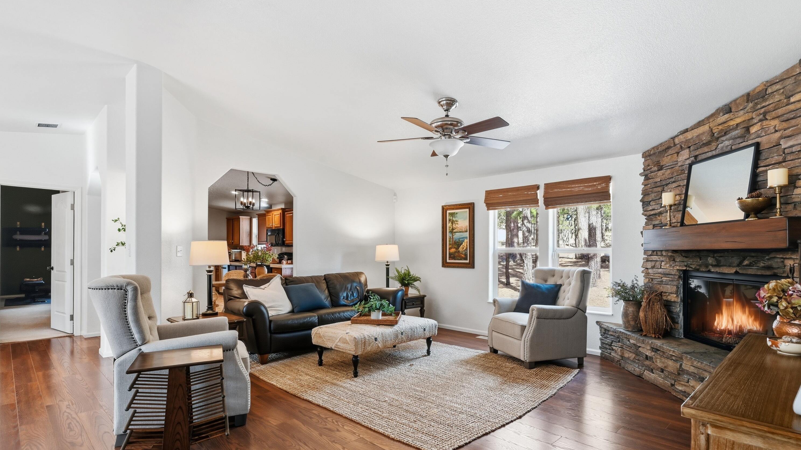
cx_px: 404
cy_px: 258
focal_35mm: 19
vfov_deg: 59.3
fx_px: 394
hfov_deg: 91.0
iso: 250
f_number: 9
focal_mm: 17.5
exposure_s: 1/60
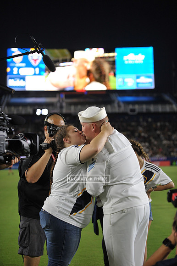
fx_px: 517
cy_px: 133
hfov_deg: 19.4
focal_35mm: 70
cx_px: 88
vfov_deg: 28.9
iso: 1250
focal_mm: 70
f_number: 2.8
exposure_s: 1/1000
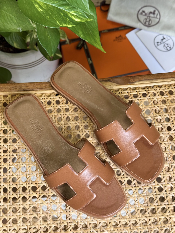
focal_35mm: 48
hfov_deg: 30.3
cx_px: 88
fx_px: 324
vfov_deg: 39.7
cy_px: 116
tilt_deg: -74.9
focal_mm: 6.76
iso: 100
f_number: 1.78
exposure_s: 1/120
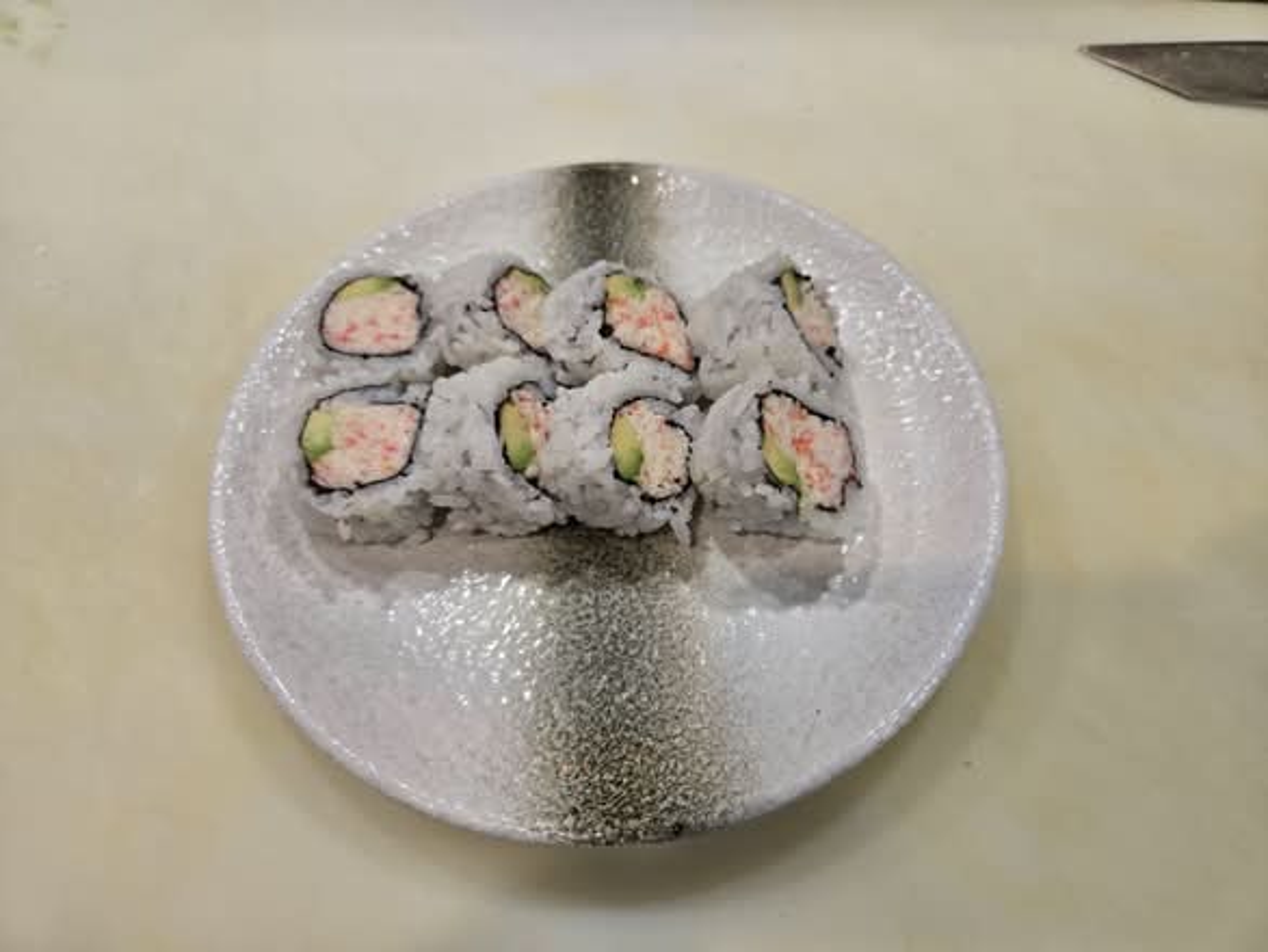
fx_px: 843
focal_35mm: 23
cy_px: 476
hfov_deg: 73.9
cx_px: 634
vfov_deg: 58.9
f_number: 1.8
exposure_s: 1/120
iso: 200
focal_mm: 5.4
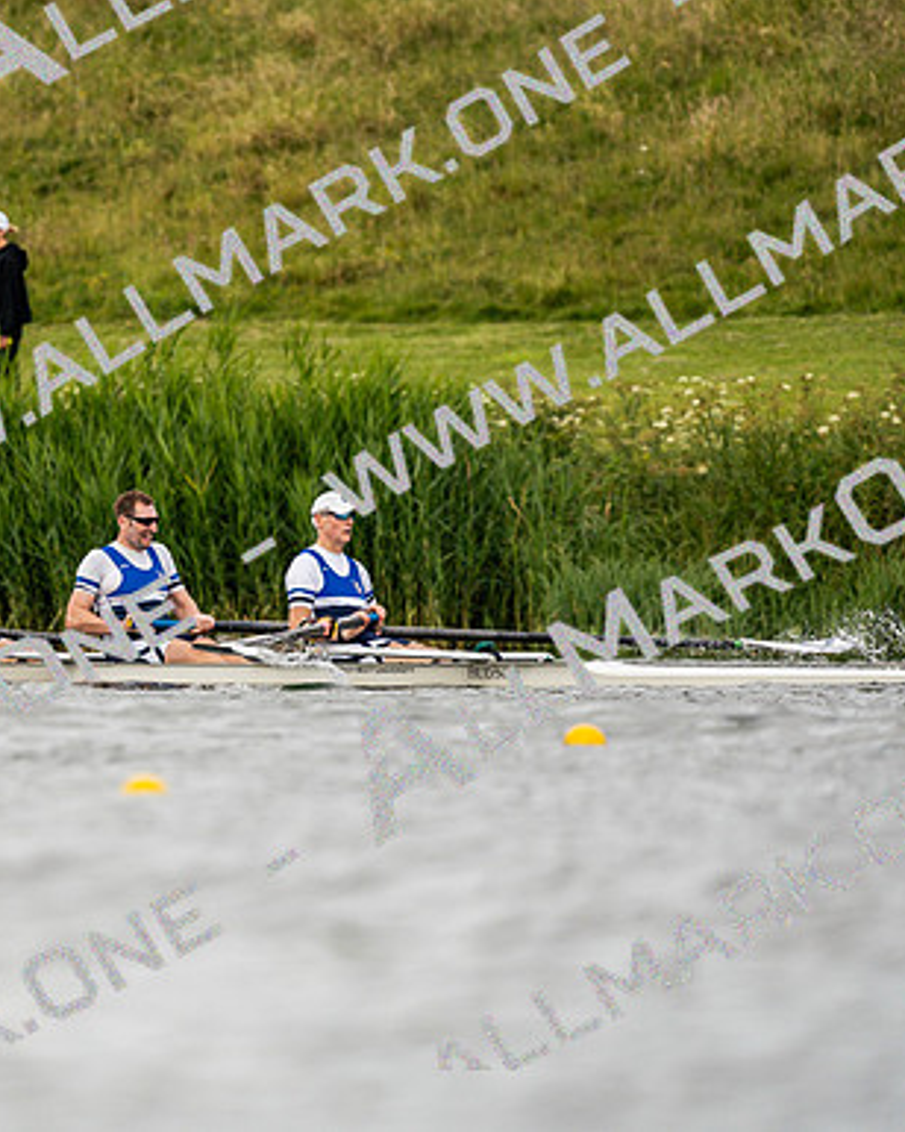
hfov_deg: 1.8
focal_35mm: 849
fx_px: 28425
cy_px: 566
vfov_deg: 2.3
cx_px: 109
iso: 400
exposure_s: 1/2000
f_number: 6.3
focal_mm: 600
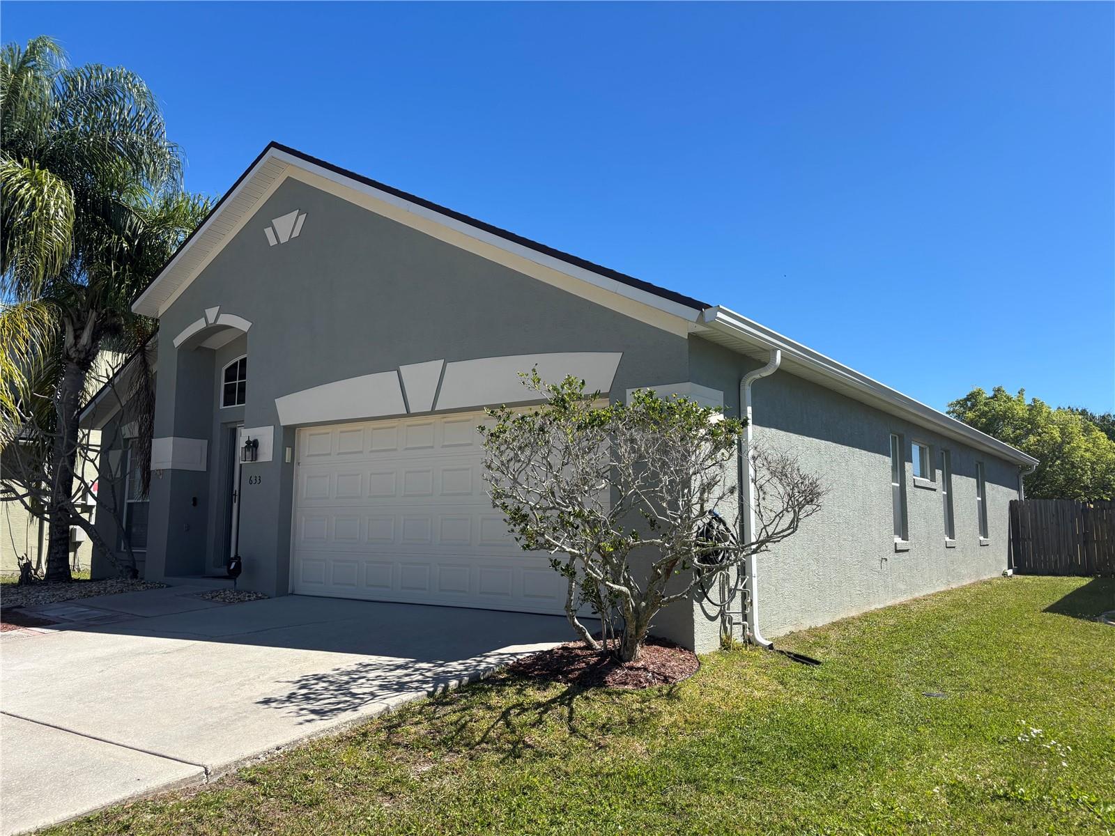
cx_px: 558
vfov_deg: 53.1
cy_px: 418
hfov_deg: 67.3
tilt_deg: +7.3
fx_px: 837
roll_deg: -0.9
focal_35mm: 26
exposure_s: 1/2857
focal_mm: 5.96
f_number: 1.6
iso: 50
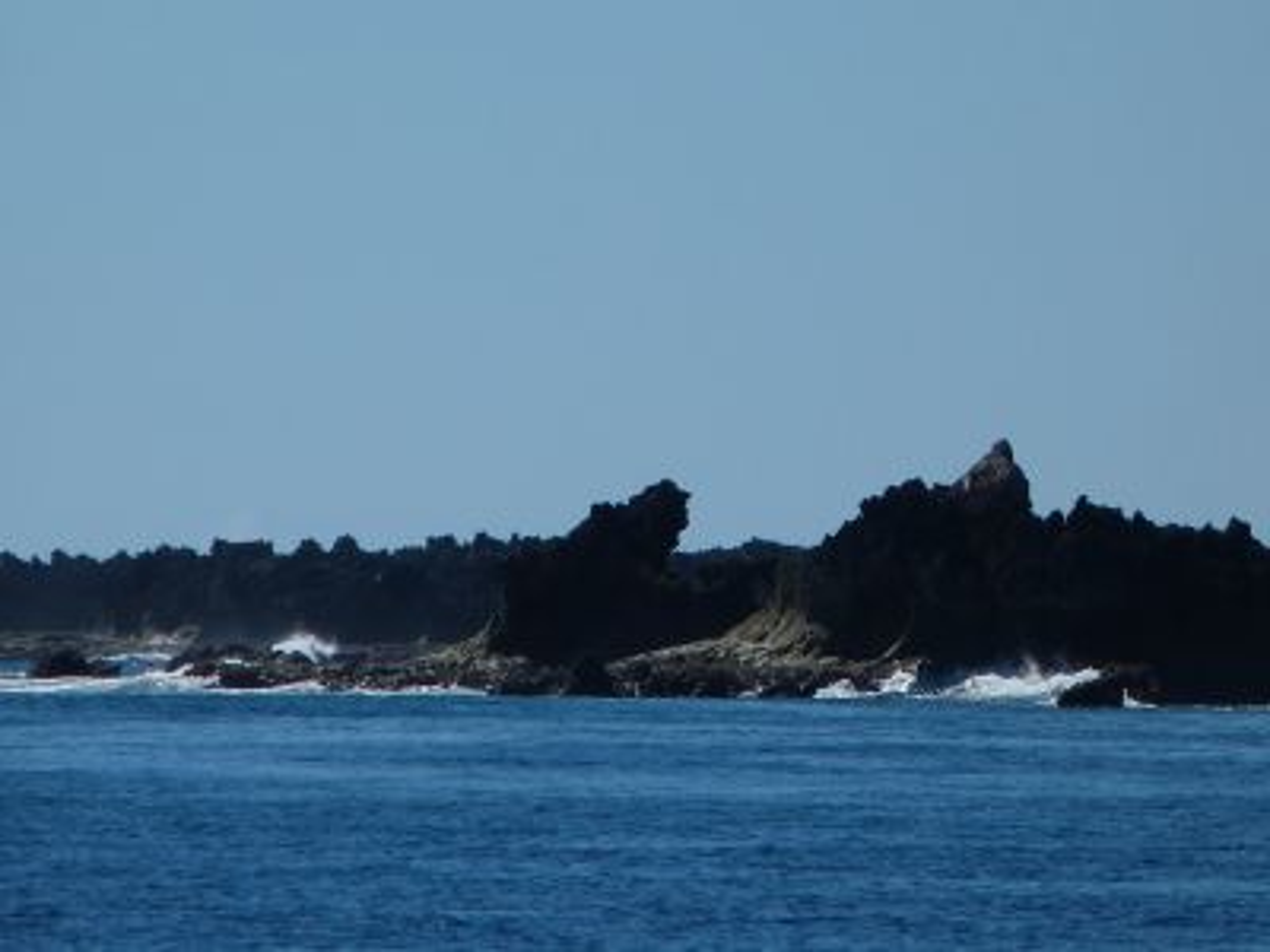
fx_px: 31955
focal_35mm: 871
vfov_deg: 1.7
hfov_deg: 2.3
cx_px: 635
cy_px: 476
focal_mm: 108
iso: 80
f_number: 5.6
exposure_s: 1/800
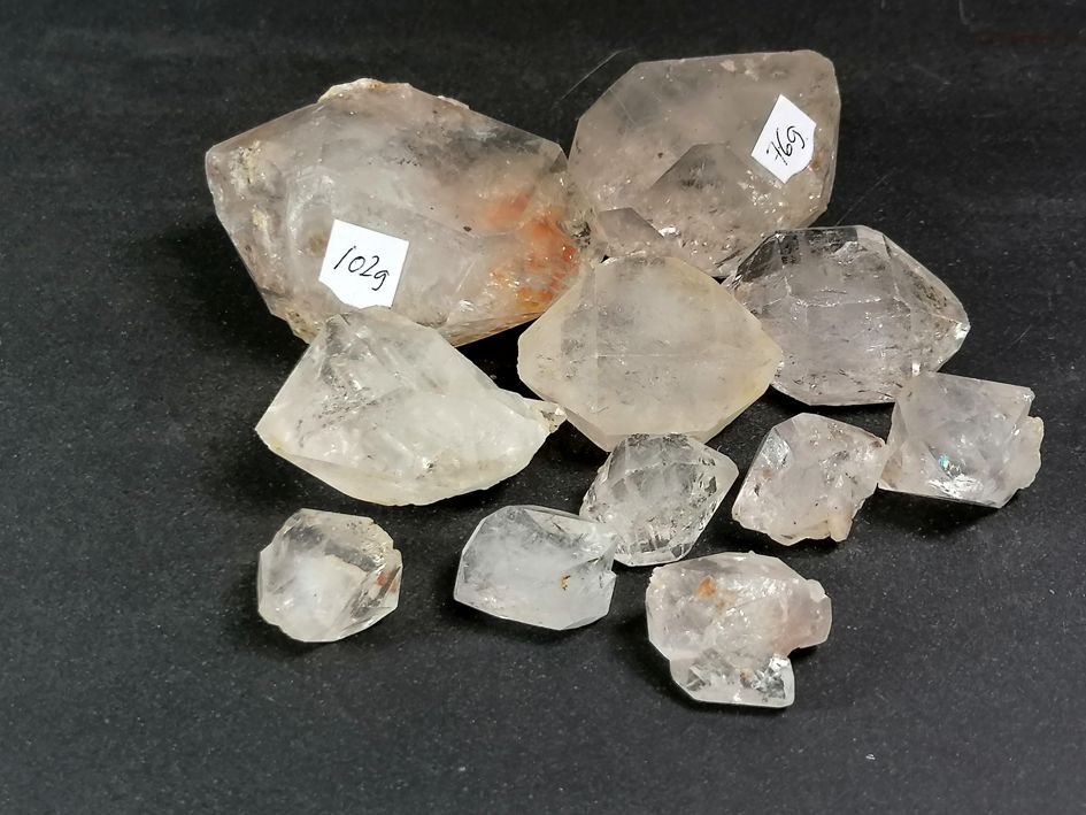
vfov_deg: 24.8
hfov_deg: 32.7
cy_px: 408
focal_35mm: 59
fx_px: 1851
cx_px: 543
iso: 64
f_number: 1.8
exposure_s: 1/100
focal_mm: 4.75
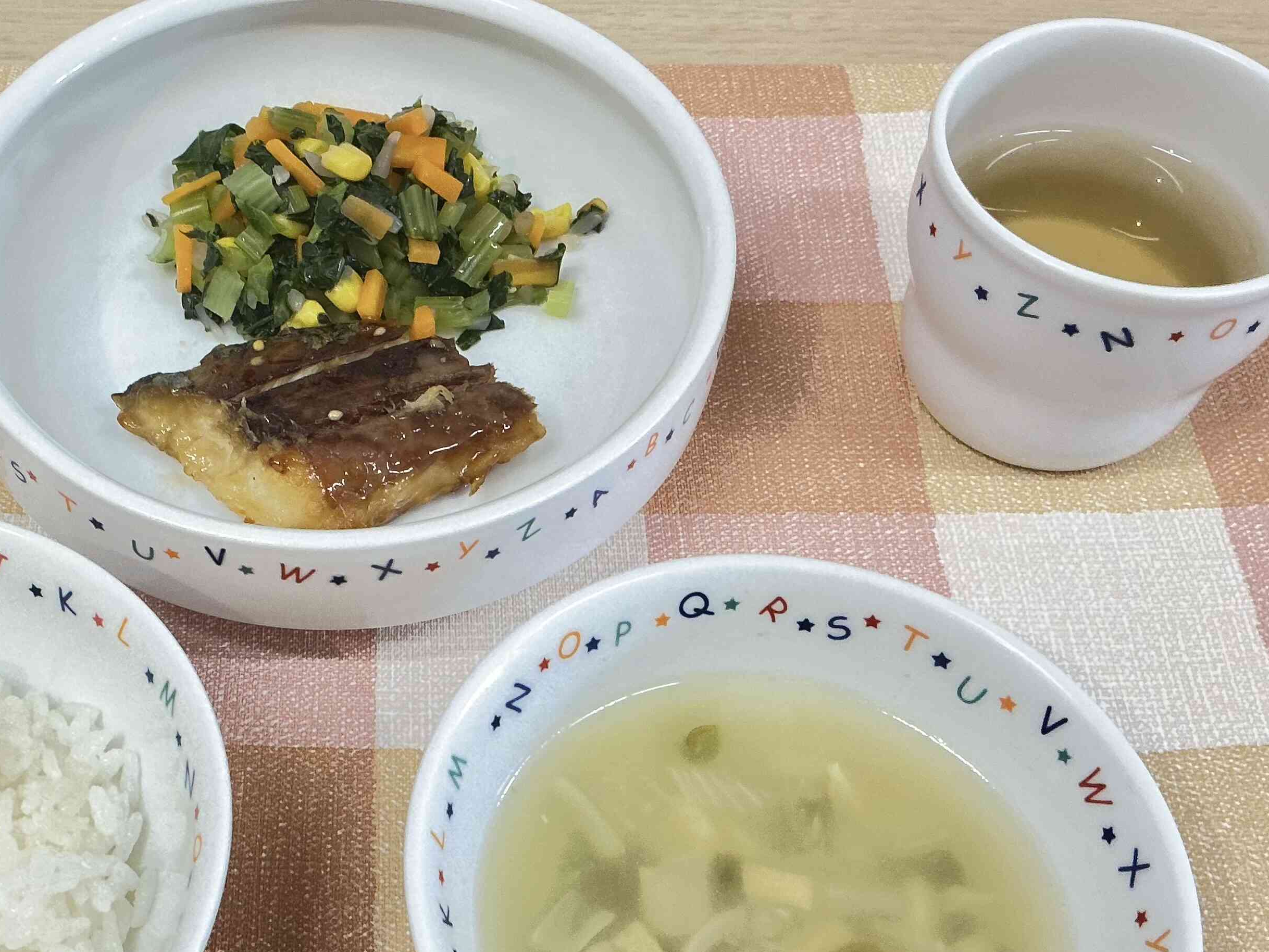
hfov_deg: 38.9
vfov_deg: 30.1
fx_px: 1760
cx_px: 355
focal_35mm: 48
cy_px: 621
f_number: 1.8
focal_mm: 3
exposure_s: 1/40
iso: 200
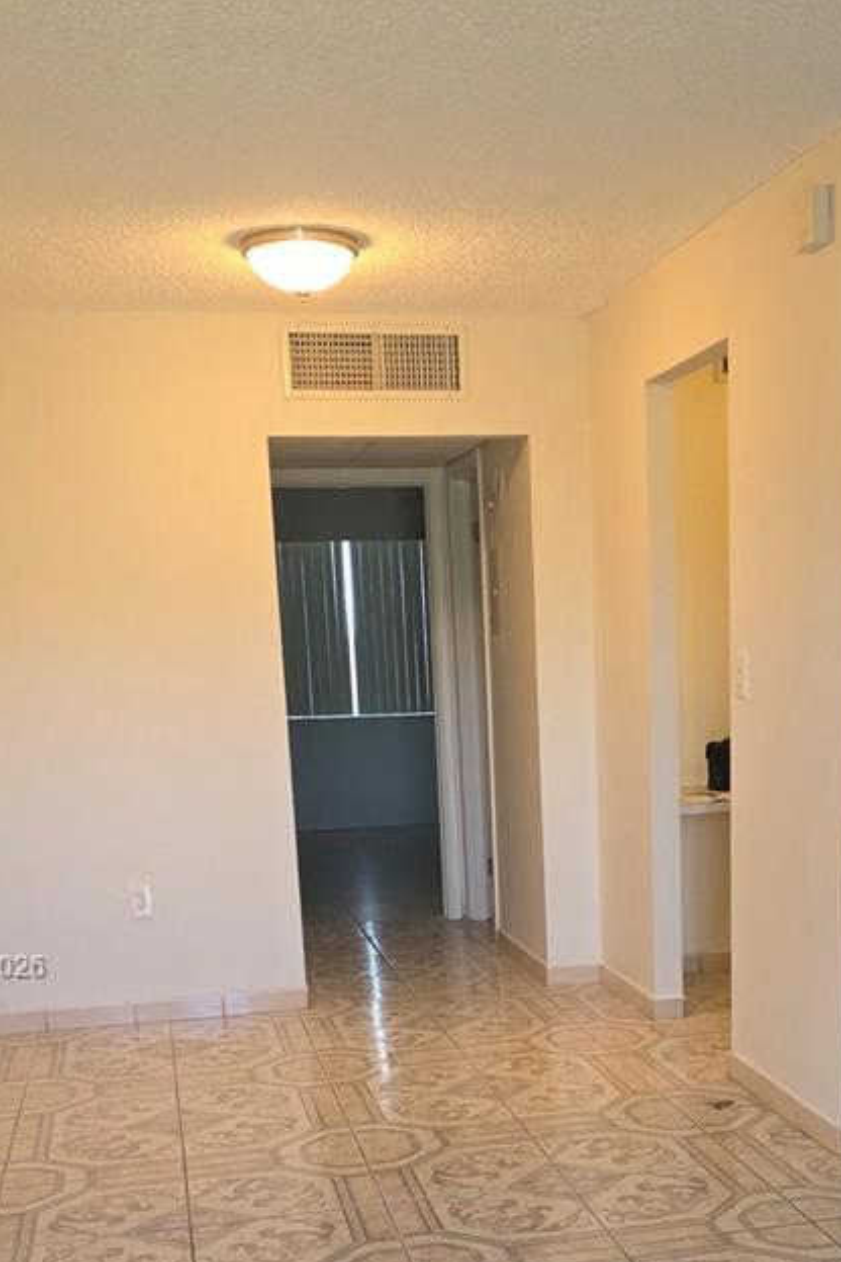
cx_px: 580
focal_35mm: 46
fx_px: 1612
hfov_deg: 29.0
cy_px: 969
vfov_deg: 41.3
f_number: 1.7
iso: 400
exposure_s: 1/120
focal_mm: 6.3
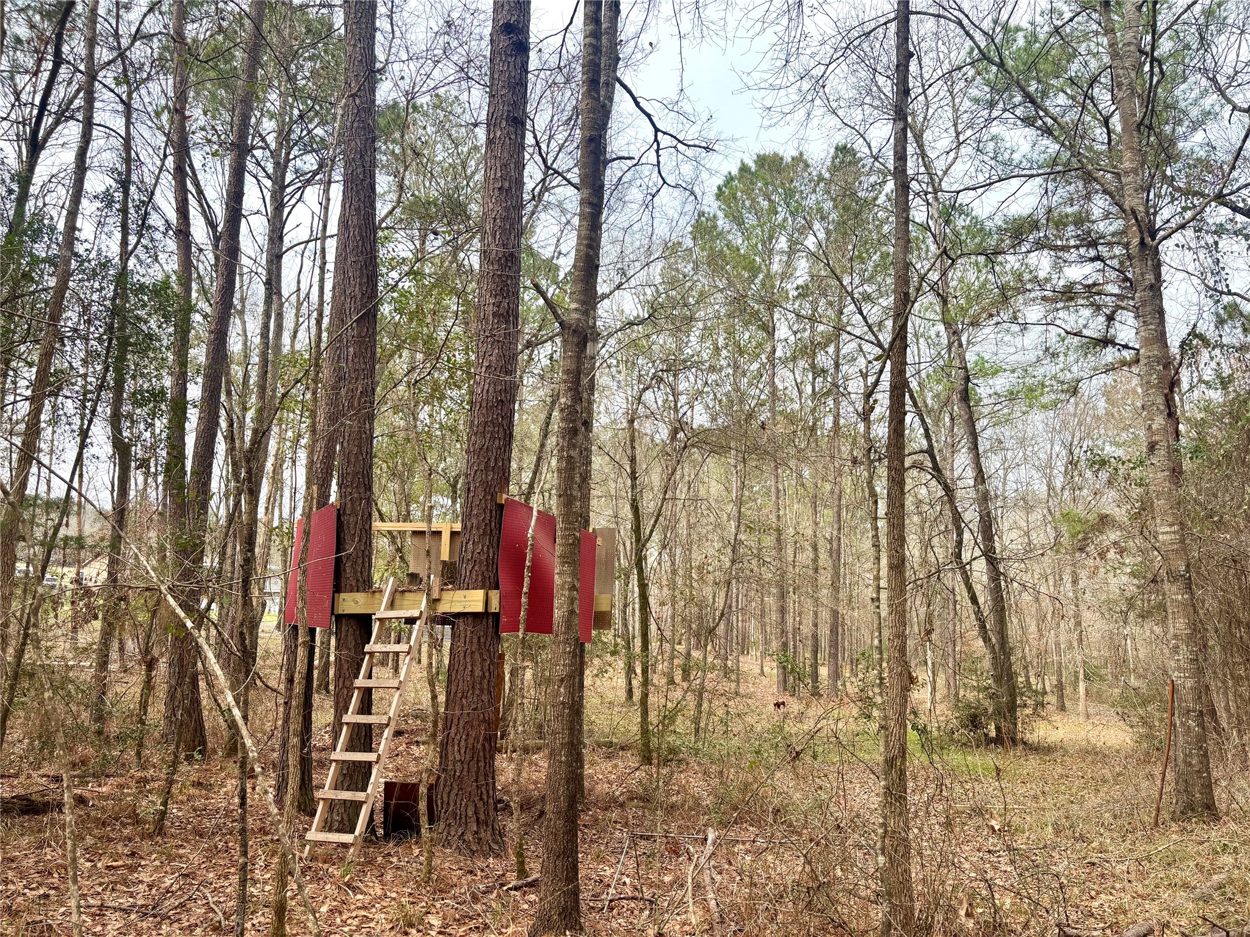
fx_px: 939
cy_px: 468
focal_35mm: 26
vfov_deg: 53.1
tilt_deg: +9.4
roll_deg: -0.7
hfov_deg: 67.3
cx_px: 625
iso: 50
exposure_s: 1/1328
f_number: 1.6
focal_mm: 5.96
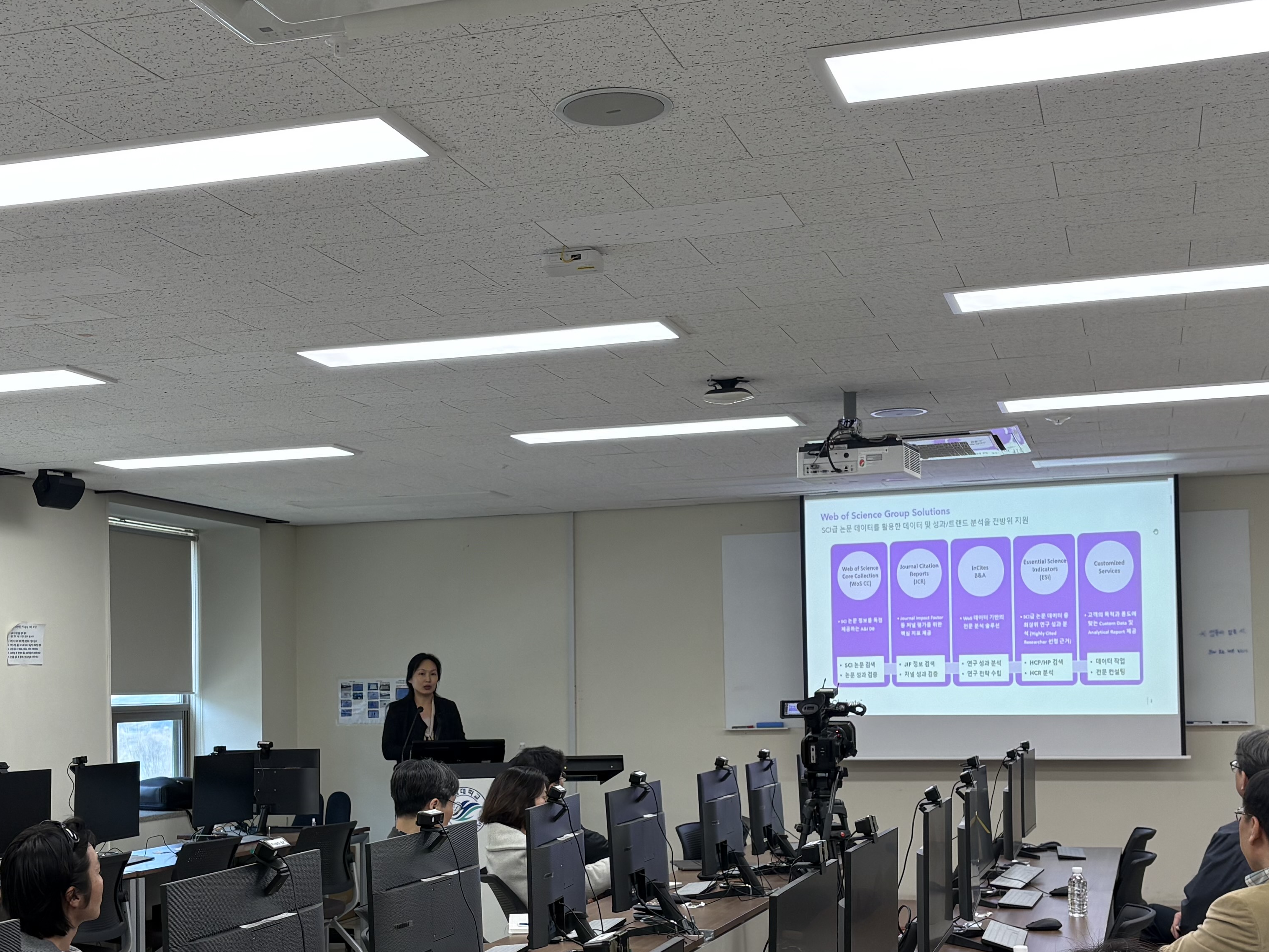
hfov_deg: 38.8
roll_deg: +1.6
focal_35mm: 49
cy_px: 633
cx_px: 517
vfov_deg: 29.5
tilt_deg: +1.7
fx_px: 1796
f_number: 1.6
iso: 64
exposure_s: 1/120
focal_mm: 5.96
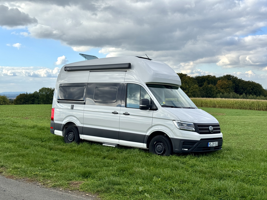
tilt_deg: -1.7
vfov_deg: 30.3
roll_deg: +0.9
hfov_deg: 39.7
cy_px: 100
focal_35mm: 48
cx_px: 134
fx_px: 370
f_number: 1.78
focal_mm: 6.76
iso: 64
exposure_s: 1/4310
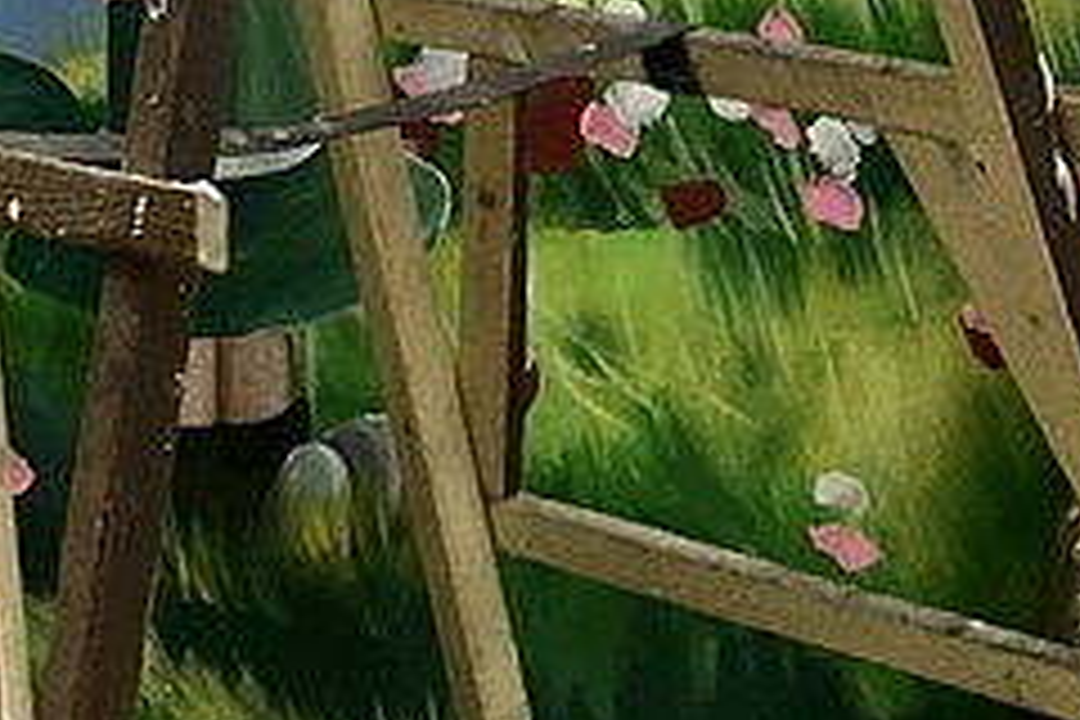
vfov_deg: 7.9
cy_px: -1022
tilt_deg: +3.3
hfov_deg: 10.8
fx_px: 4830
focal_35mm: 161
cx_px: -1516
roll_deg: -3.7
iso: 25
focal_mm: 4.15
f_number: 2.2
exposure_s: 1/50
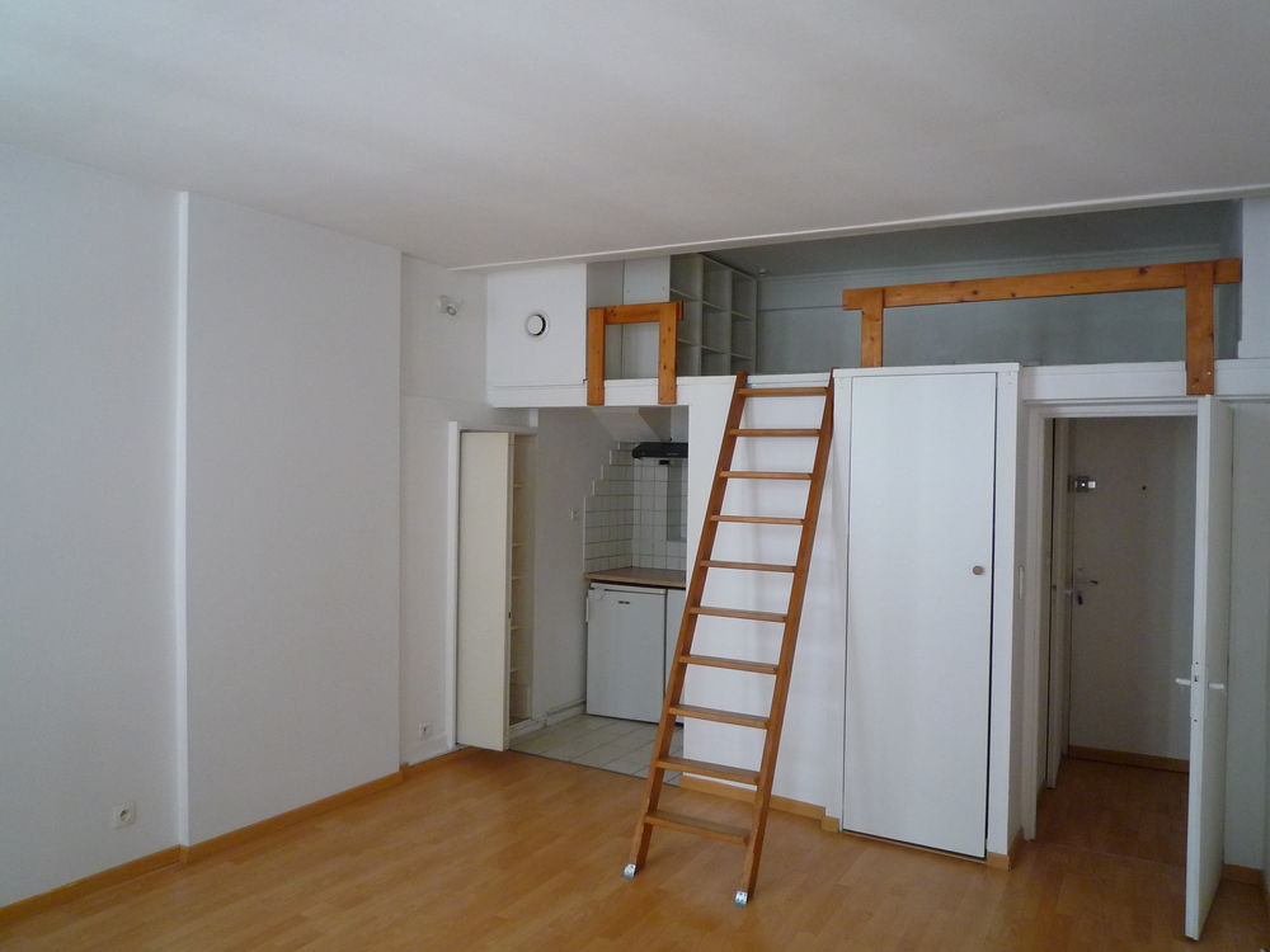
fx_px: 917
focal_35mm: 25
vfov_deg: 54.9
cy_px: 476
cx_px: 635
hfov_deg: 69.4
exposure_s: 1/30
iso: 250
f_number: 2.8
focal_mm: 4.4
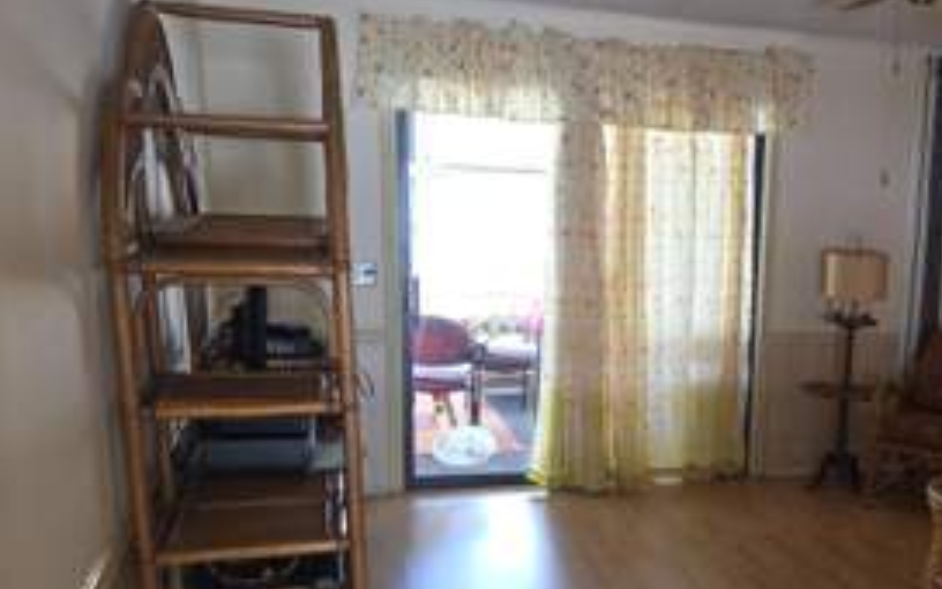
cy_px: 442
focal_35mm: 43
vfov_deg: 29.4
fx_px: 1104
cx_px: 765
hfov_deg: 43.8
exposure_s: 1/60
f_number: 1.7
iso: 125
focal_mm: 6.3
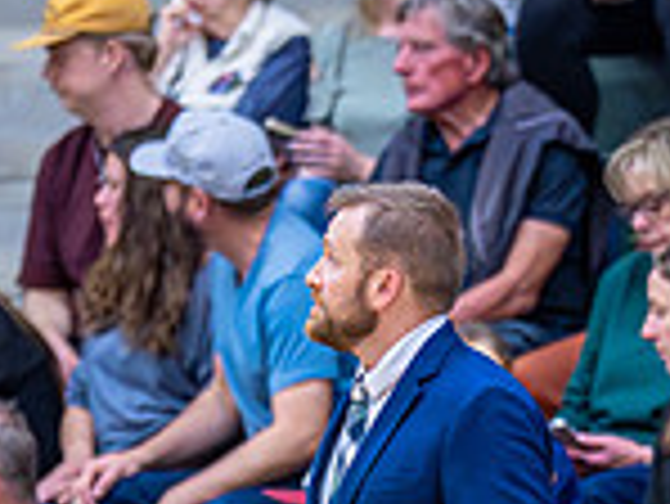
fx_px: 16853
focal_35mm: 870
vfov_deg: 1.7
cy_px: 740
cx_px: 507
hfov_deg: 2.3
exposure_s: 1/1250
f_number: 1.8
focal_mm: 135
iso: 2500
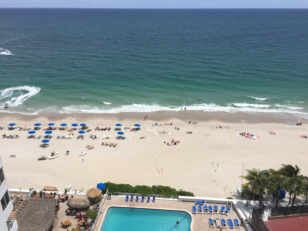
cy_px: 116
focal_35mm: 29
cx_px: 154
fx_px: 258
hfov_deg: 61.7
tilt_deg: -21.9
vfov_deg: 48.2
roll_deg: -0.6
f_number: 2.2
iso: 32
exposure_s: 1/3968
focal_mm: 4.15
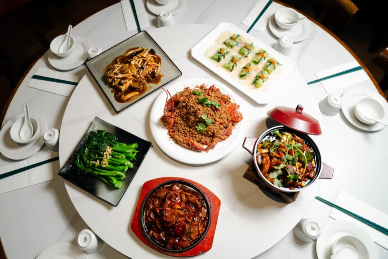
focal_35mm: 24
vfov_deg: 53.1
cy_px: 130
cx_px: 194
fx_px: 259
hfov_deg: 73.7
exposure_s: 1/400
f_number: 3.5
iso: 2000
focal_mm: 24
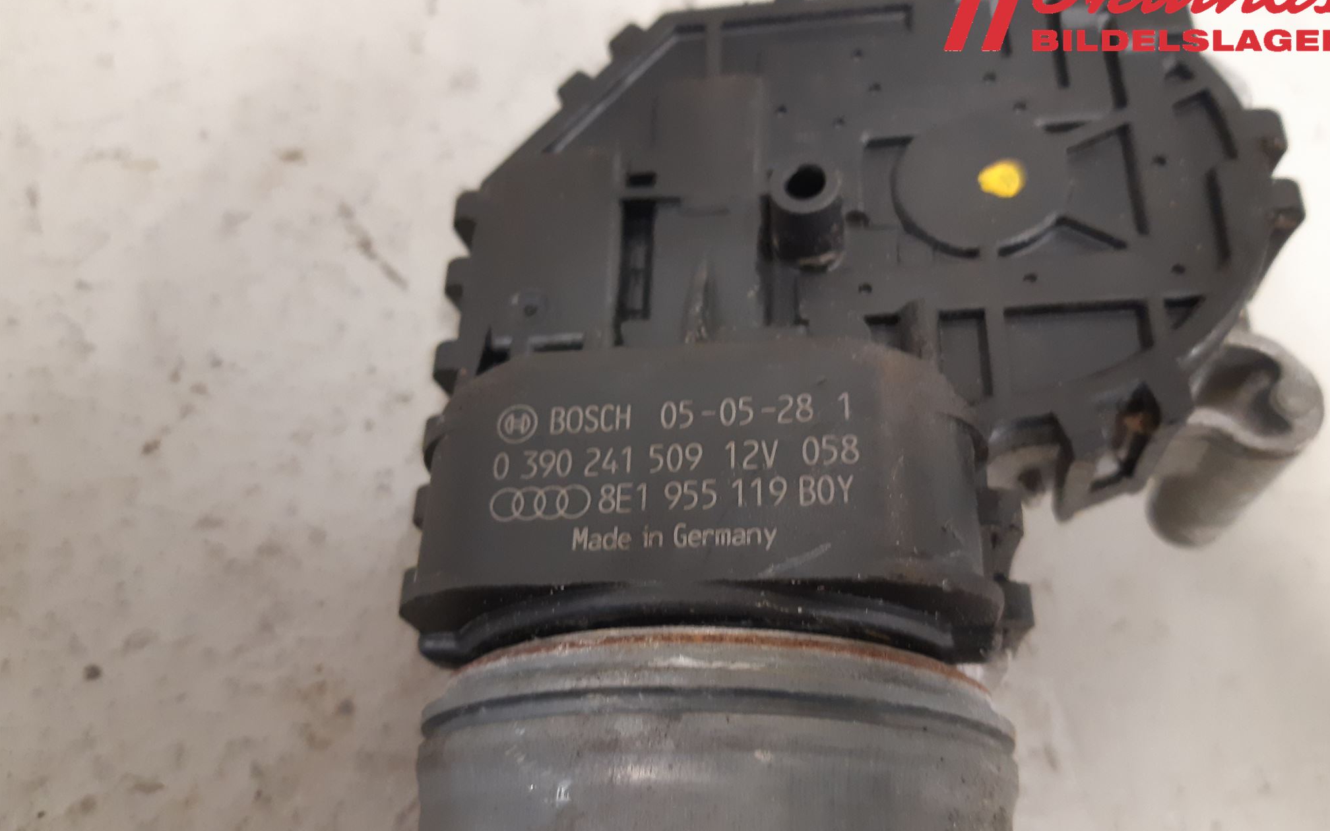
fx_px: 1015
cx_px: 673
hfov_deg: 66.5
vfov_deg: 44.5
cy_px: 446
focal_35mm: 28
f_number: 1.7
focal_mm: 3.93
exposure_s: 1/25
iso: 250
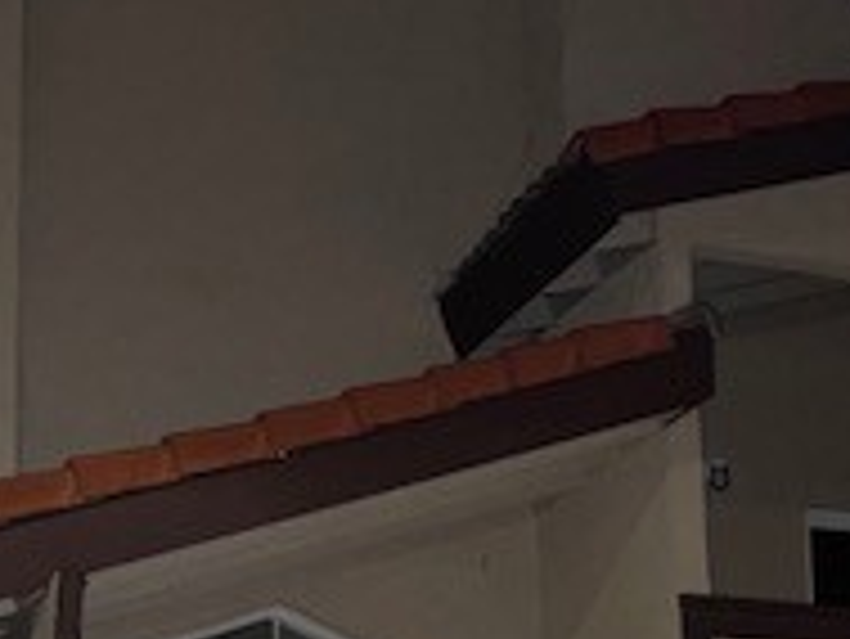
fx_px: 2162
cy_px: 770
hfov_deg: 22.2
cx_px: 378
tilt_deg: +11.4
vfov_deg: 16.1
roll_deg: +1.2
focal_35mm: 88
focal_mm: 5.1
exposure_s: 1/4
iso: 800
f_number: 1.6
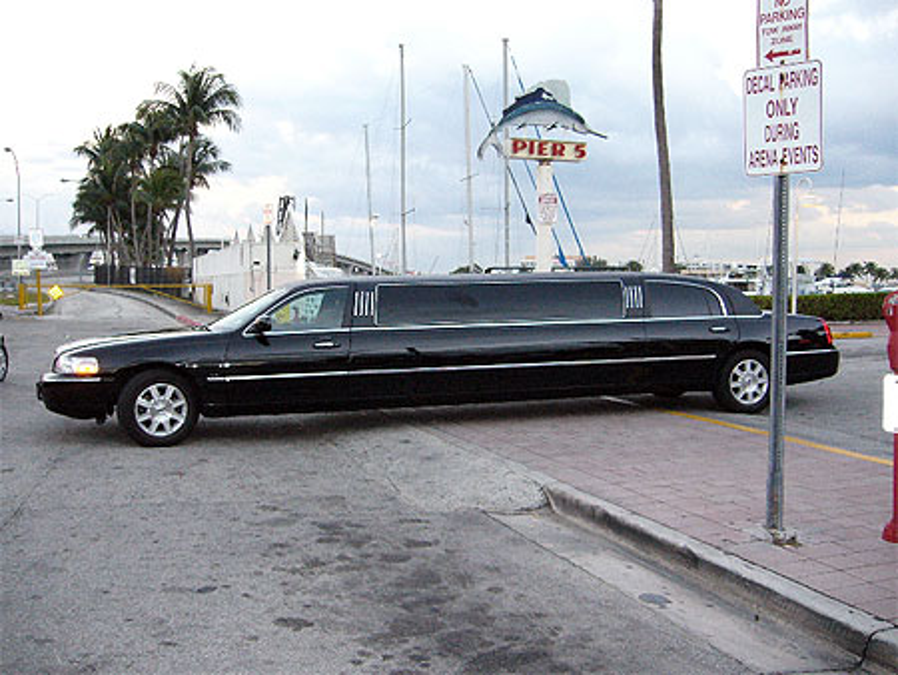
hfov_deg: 52.6
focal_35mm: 35
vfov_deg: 40.7
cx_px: 449
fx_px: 908
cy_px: 338
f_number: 2.8
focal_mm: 5.8
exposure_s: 1/60
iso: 320
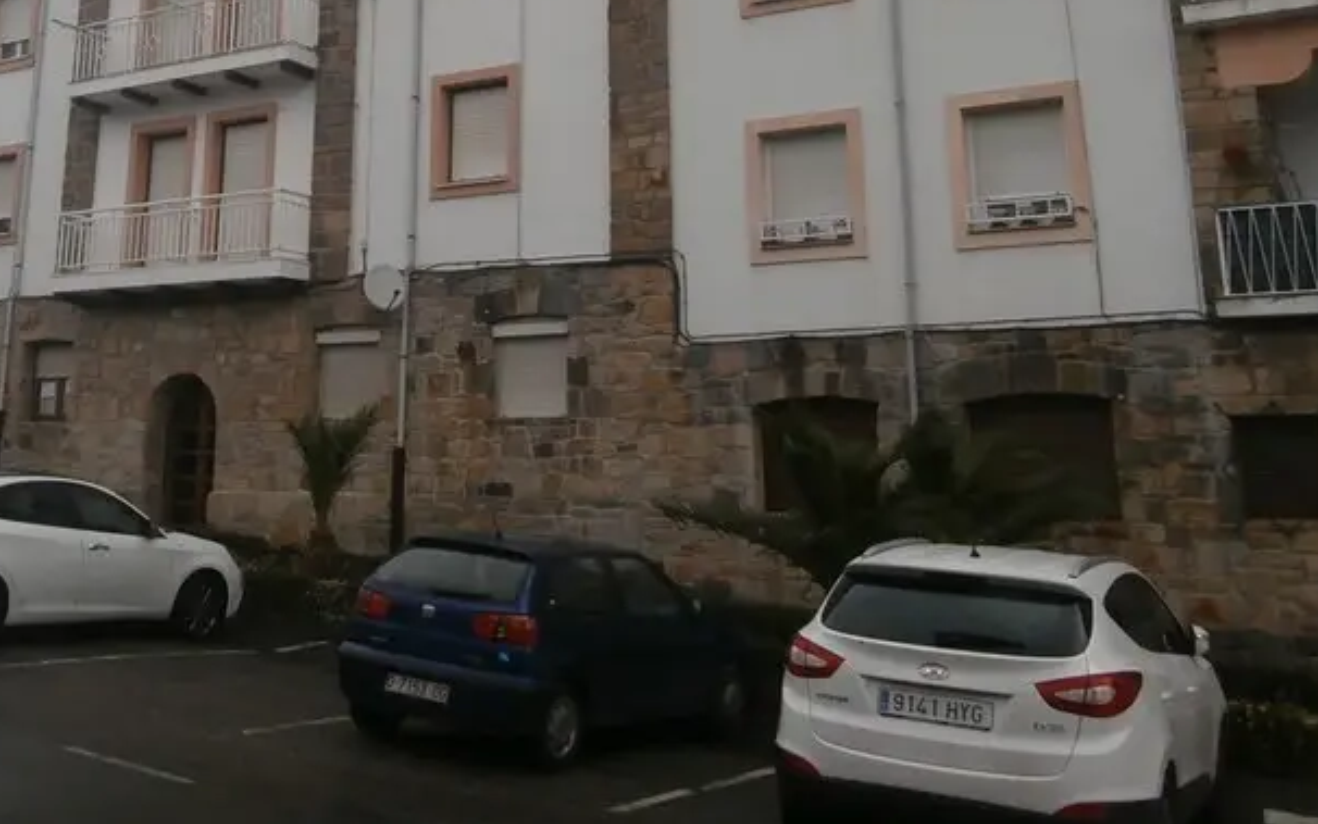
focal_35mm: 43
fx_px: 1545
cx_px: 420
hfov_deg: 45.4
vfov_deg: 28.6
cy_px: 70
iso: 200
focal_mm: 4.2
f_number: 3
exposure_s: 1/500
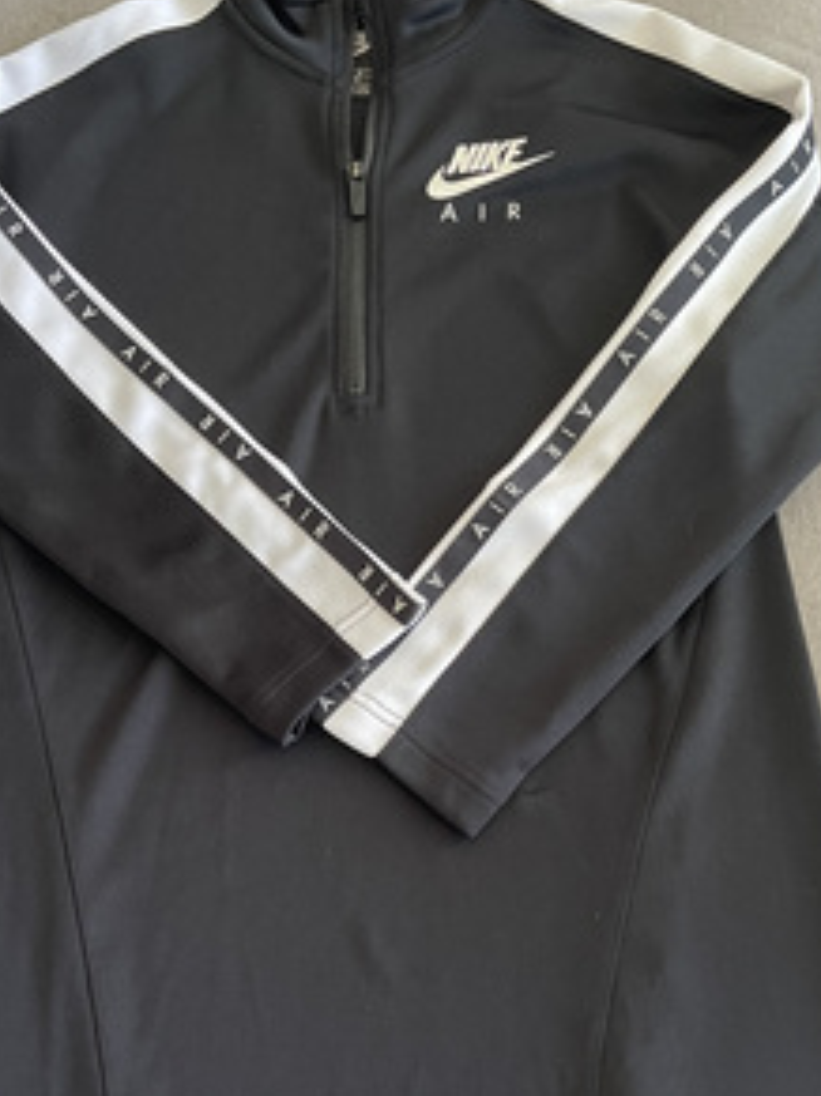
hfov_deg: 33.5
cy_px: 734
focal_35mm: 43
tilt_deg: -73.4
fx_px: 1361
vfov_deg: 43.2
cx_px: 348
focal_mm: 5.1
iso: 320
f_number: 1.6
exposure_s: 1/60
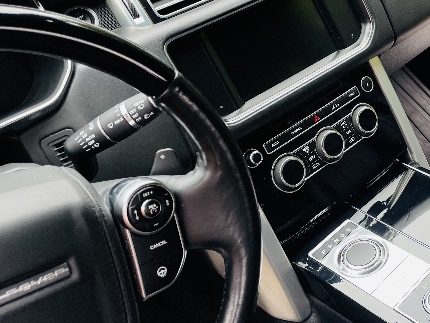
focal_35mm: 51
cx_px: 416
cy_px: 95
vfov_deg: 28.3
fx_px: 634
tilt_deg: -32.5
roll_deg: +1.5
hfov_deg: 34.6
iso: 80
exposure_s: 1/121
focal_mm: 4.2
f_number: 1.6
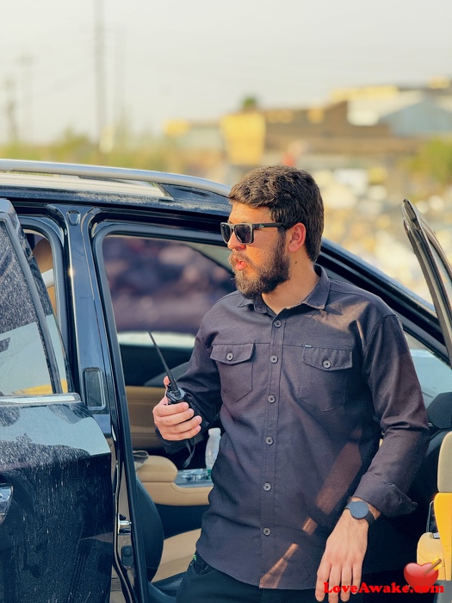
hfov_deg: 12.3
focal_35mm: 120
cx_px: 226
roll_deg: +1.3
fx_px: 2089
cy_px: 302
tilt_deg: -2.4
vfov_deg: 16.4
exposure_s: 1/242
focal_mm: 15.66
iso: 50
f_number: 2.8
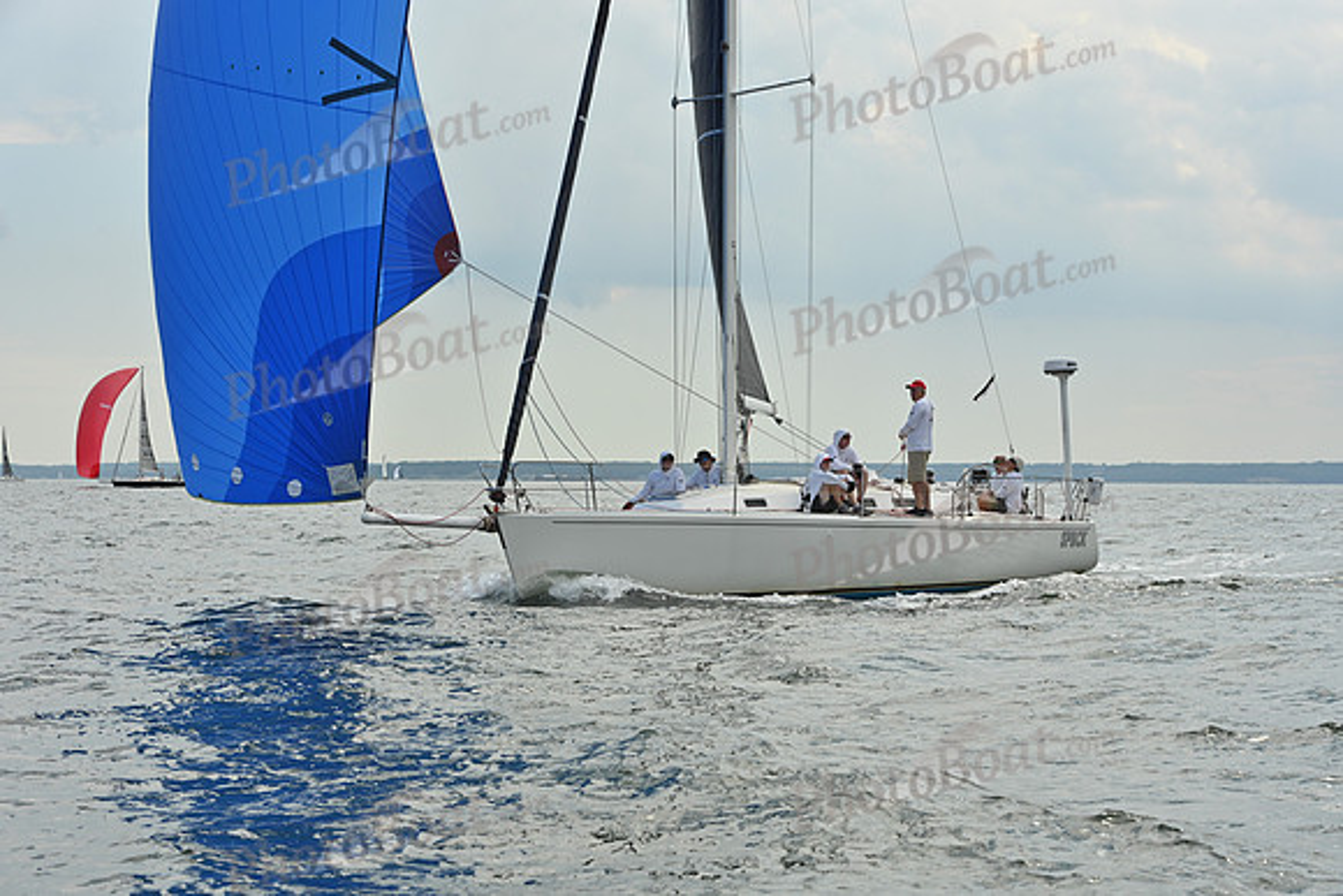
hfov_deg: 26.0
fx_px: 2910
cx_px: 672
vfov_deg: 17.5
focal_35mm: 78
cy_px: 448
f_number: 9
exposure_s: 1/1600
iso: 320
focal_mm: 78
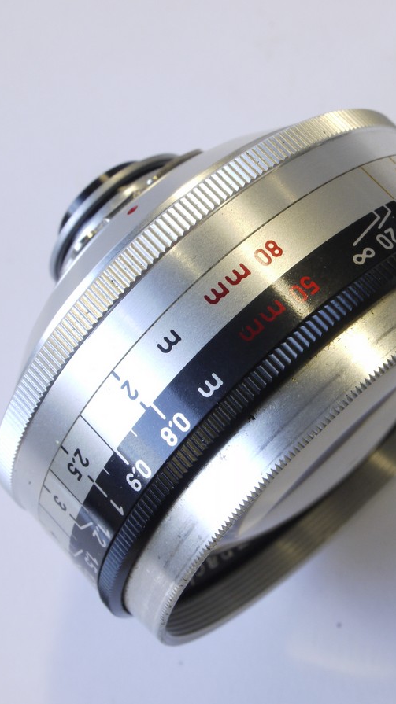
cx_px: 324
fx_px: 1420
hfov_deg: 15.8
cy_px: 352
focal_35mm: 76
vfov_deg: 27.9
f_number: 13
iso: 400
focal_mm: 26
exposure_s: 1/13
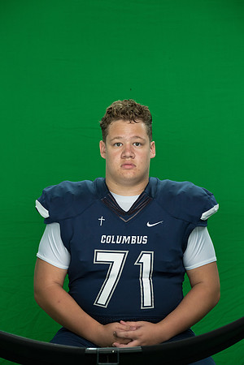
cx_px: 122
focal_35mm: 150
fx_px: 1525
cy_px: 182
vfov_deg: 13.7
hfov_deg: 9.1
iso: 5000
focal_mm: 150
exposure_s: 1/100
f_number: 8
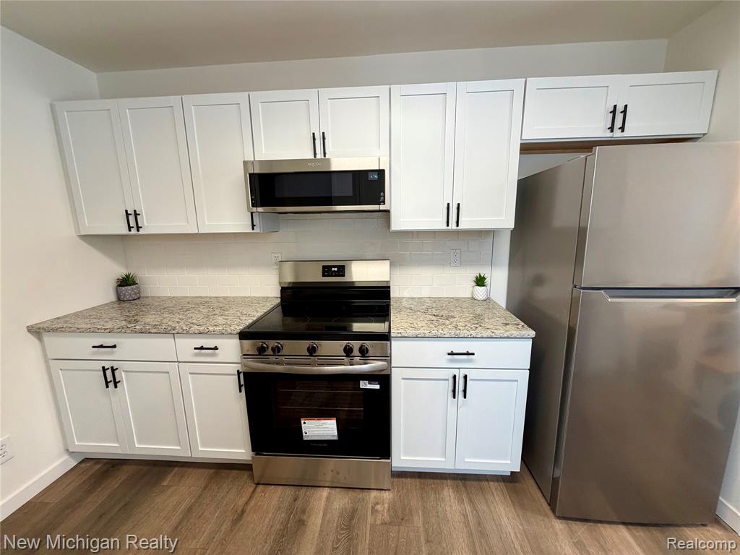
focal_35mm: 14
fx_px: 299
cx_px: 370
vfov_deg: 85.7
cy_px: 278
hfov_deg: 102.1
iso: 200
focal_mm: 2.22
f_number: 2.2
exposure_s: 1/120
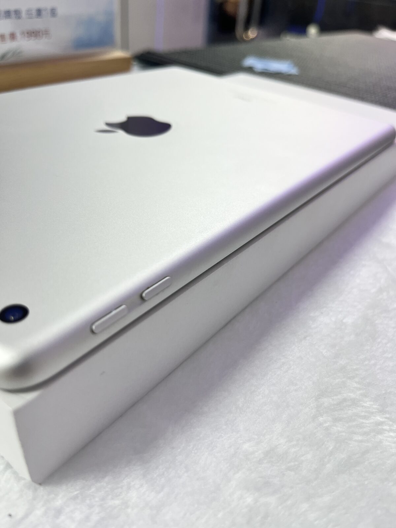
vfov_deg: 67.3
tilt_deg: -36.2
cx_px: 198
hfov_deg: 53.1
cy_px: 264
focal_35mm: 26
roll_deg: -4.3
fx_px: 397
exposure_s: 1/120
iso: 80
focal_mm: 5.1
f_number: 1.6
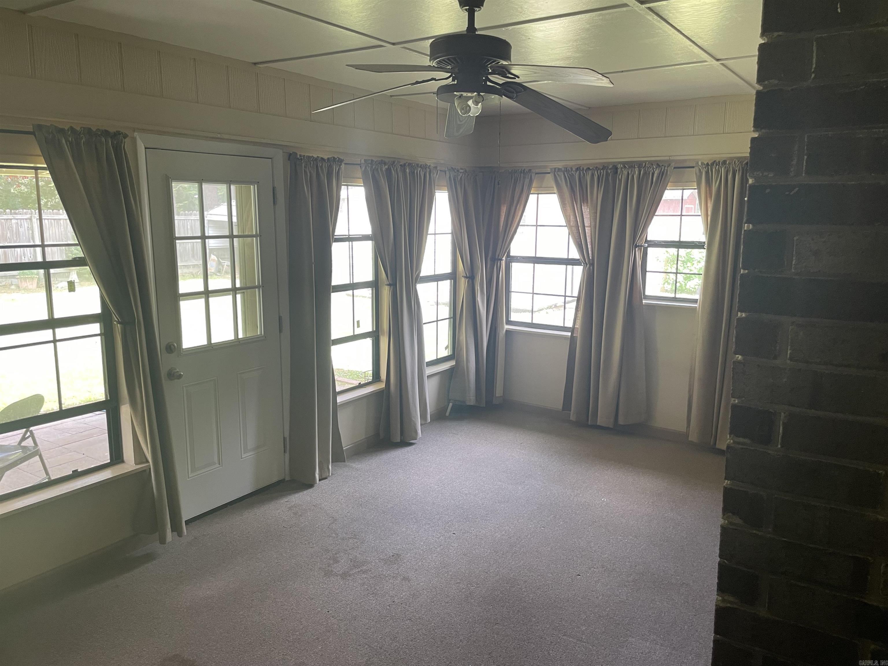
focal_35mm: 26
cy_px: 333
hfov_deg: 67.3
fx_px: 667
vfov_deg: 53.1
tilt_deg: -8.0
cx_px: 444
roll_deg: -0.6
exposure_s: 1/60
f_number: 1.6
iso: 100
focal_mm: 4.2
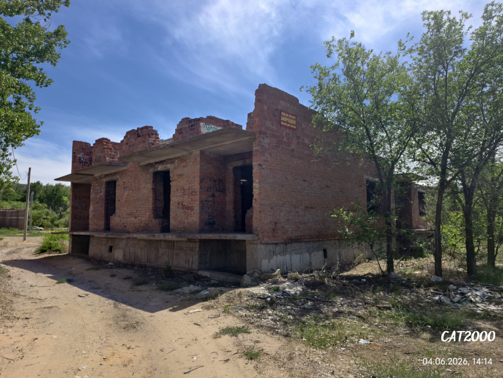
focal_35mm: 23
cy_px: 189
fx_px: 334
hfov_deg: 73.9
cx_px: 252
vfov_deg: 58.9
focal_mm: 6.54
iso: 72
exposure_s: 1/5814
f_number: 1.57
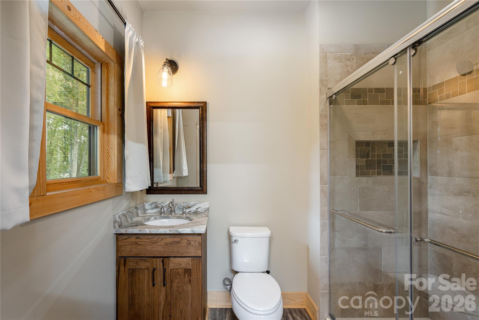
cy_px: 160
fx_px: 200
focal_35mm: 15
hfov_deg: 100.4
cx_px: 240
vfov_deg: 77.4
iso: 320
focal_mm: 15
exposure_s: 1/13
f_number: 7.1
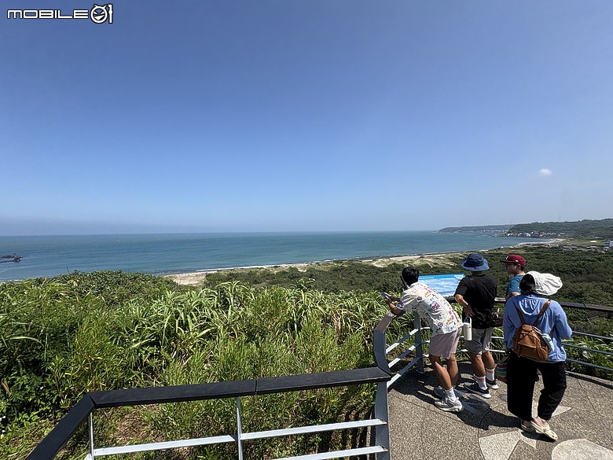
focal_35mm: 14
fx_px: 248
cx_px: 306
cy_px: 230
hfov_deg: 102.1
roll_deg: +2.2
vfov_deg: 85.7
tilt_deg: +1.6
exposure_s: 1/2146
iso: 50
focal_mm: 2.22
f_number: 2.2
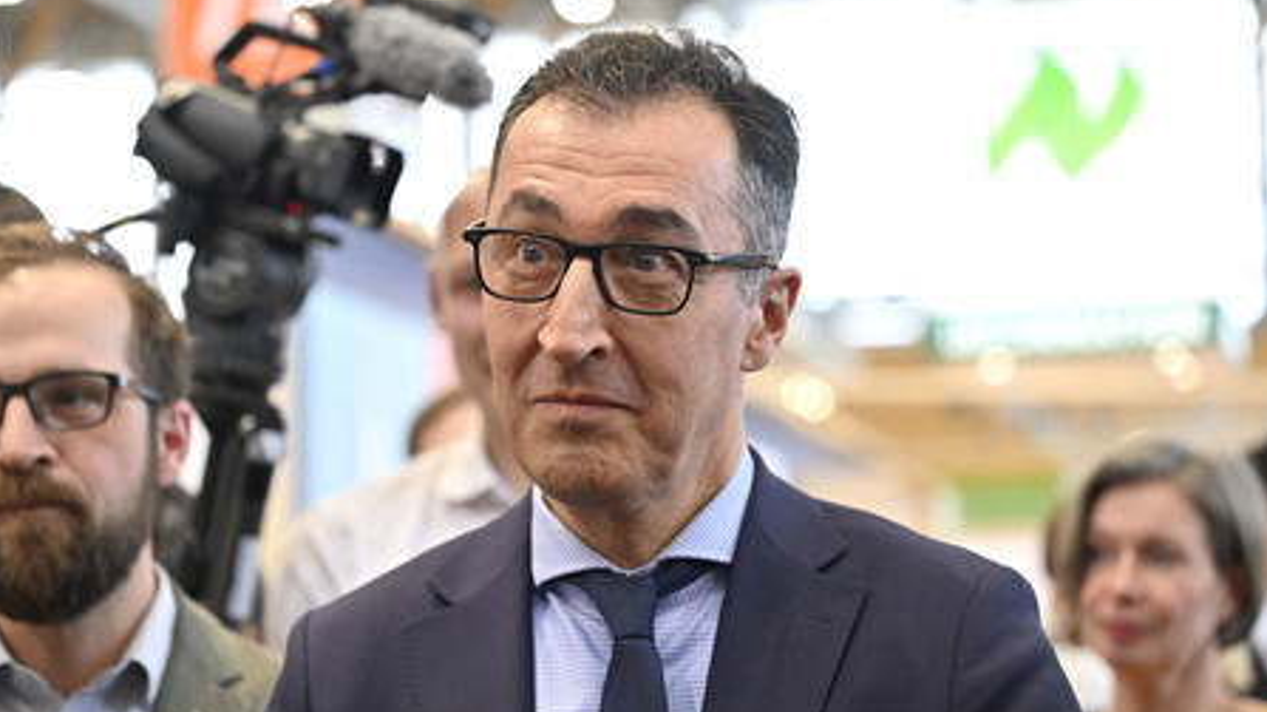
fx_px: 2485
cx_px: 631
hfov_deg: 28.6
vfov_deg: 16.3
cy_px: 403
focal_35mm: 74
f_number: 2.8
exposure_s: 1/500
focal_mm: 70
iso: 1600
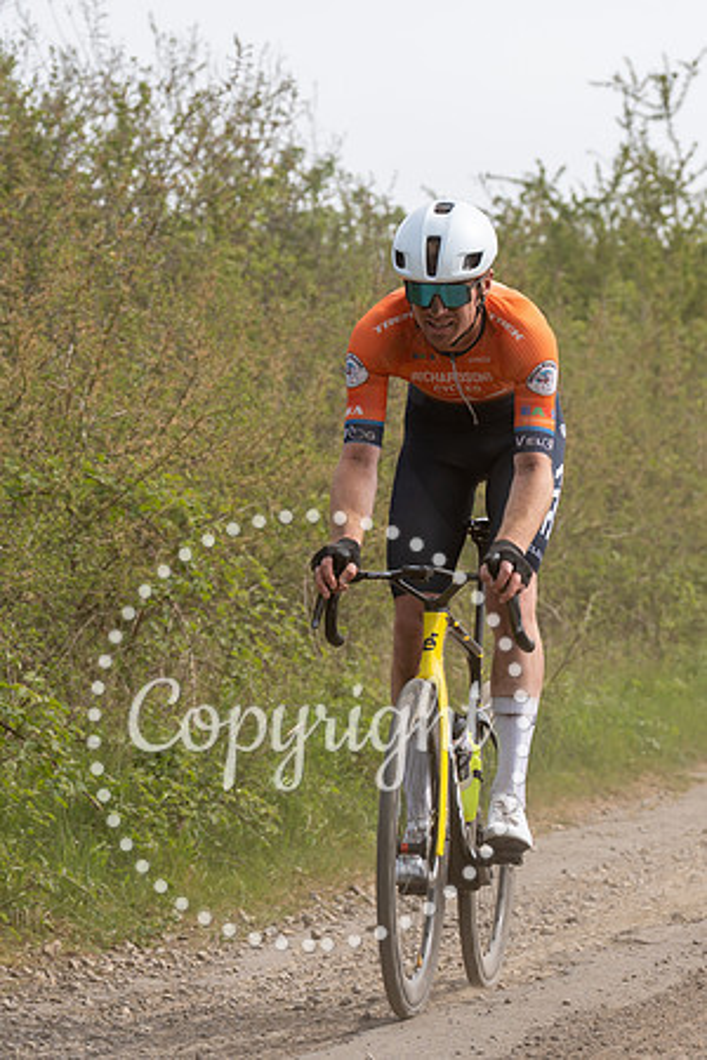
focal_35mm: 164
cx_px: 443
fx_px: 4821
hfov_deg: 8.4
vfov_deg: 12.5
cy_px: 425
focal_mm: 91
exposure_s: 1/1000
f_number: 5
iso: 200
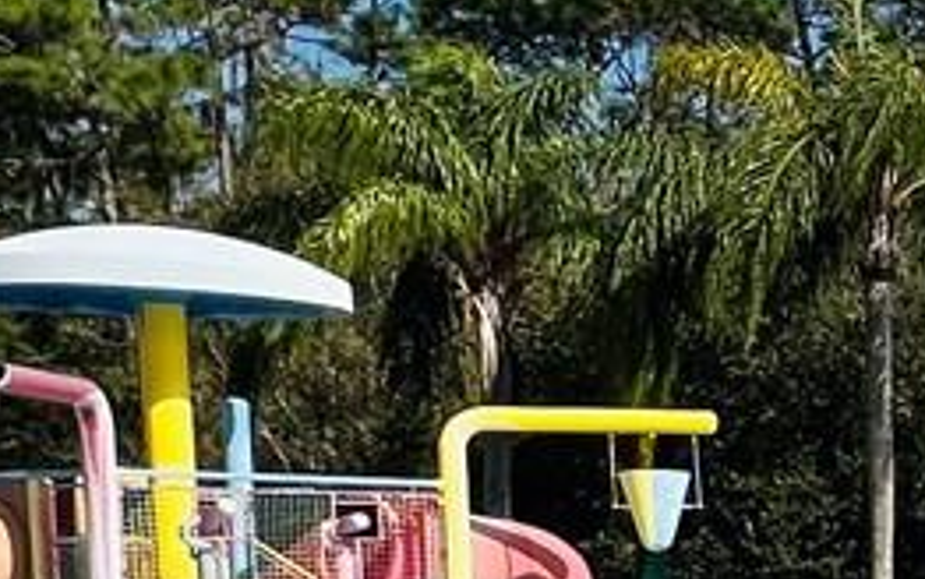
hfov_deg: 16.9
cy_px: 741
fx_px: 2118
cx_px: 1931
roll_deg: +1.1
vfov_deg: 14.9
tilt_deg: -4.5
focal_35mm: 84
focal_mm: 1.57
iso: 32
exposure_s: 1/1876
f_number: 1.8
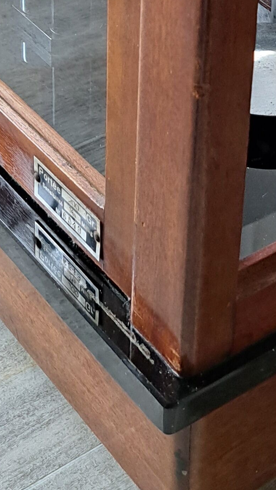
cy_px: -86
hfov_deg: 12.9
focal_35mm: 87
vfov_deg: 22.7
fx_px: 1132
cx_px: 455
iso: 160
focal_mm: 5.23
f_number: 1.8
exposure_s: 1/50
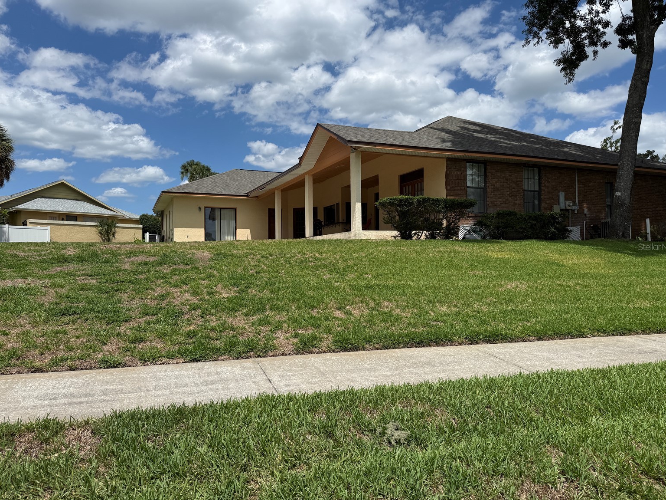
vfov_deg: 54.9
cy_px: 247
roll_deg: -0.1
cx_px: 332
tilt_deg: +1.6
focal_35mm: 25
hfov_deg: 69.4
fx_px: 481
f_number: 1.78
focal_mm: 6.76
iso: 80
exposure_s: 1/7353
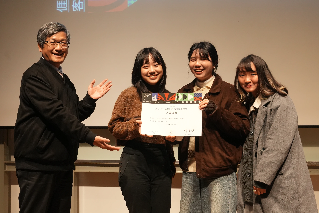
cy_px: 106
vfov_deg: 28.1
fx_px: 425
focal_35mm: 48
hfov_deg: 41.1
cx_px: 160
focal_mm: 32
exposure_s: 1/125
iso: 3200
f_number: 8
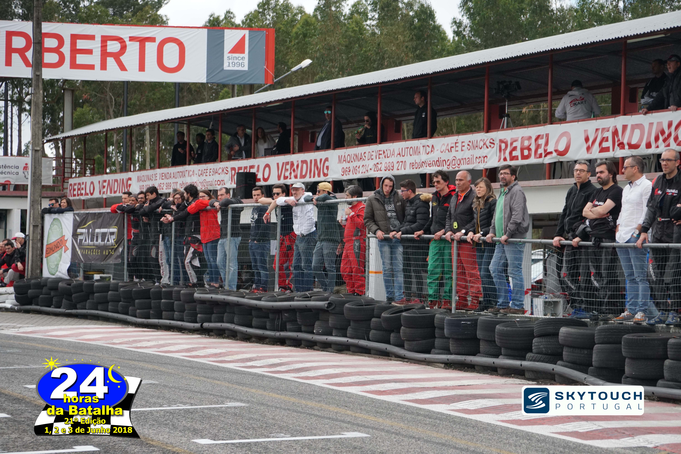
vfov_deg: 13.0
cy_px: 227
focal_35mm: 105
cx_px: 340
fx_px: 1986
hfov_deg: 19.5
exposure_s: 1/160
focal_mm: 70
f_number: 4
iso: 800
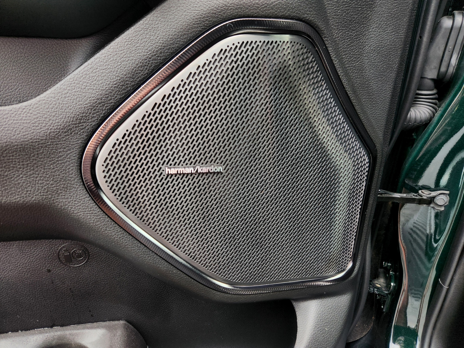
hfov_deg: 73.9
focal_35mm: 23
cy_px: 174
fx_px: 308
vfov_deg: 58.9
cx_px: 232
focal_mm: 5.4
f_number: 1.8
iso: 64
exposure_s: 1/180
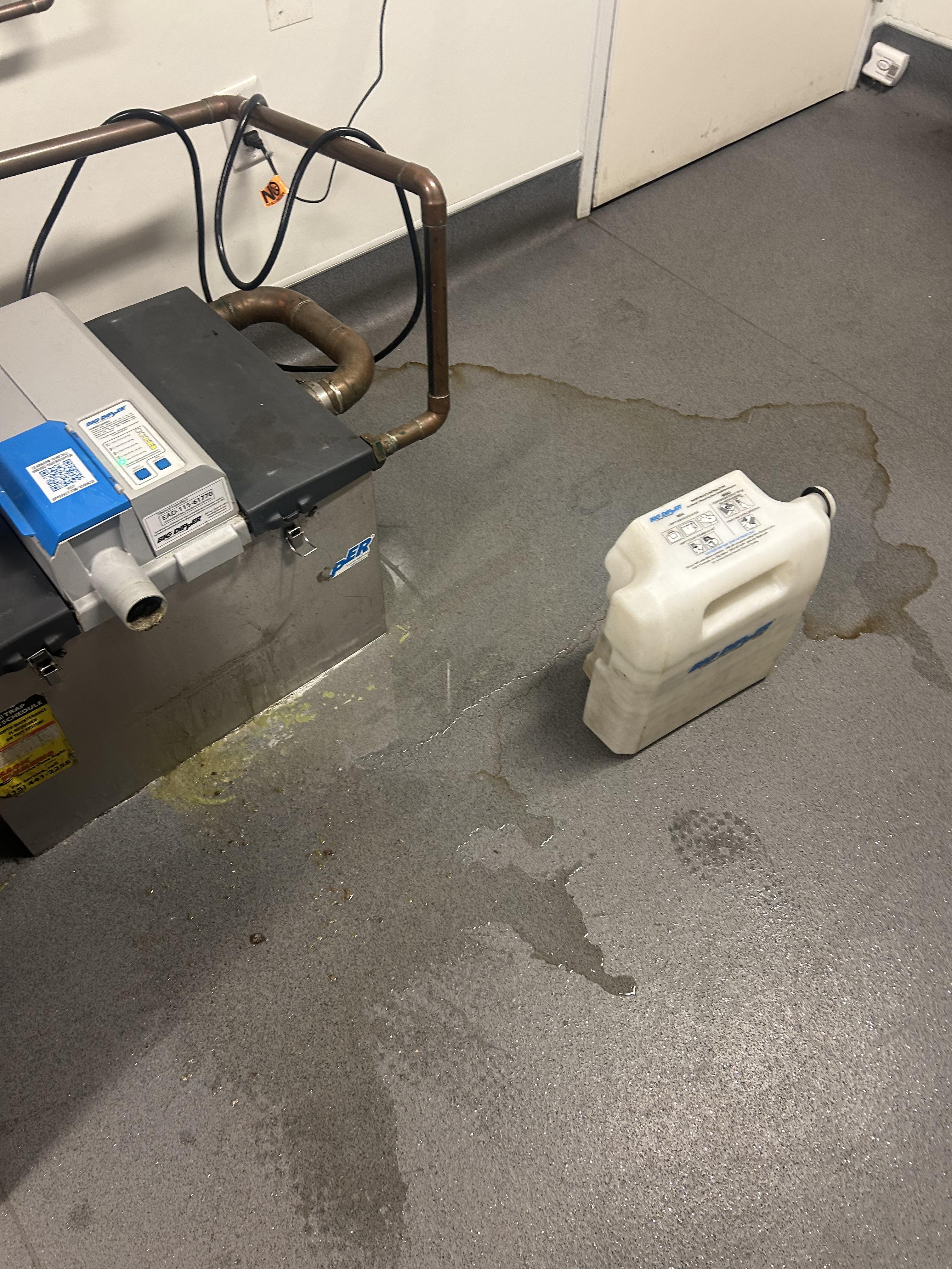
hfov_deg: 53.1
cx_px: 476
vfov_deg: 67.3
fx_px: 953
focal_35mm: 26
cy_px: 634
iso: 125
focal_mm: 5.7
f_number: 1.5
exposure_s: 1/60
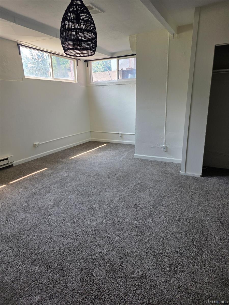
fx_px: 203
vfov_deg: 73.9
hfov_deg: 58.9
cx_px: 114
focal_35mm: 23
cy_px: 152
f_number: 1.7
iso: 64
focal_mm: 6.25
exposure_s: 1/180
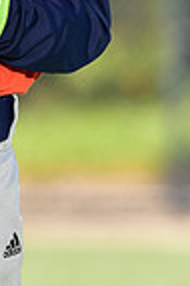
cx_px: -85
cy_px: -180
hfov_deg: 1.7
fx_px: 6459
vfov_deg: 2.5
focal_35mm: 814
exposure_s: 1/250
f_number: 5
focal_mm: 200
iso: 80
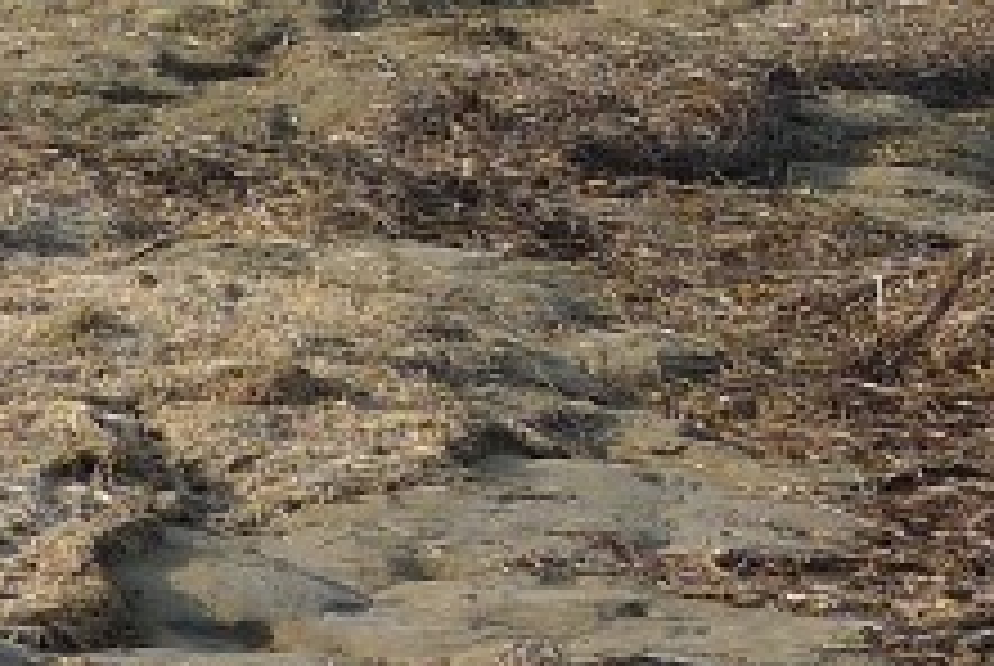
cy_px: -999
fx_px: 7492
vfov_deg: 4.9
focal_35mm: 271
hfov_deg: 7.6
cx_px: 915
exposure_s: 1/640
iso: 80
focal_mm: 10.7
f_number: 4
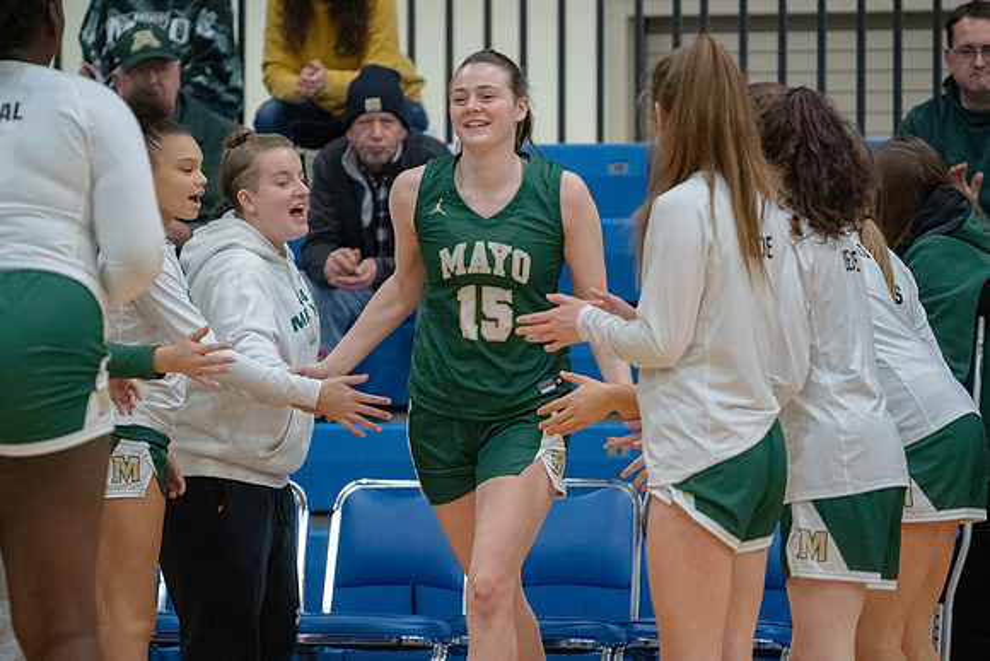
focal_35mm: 263
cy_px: 287
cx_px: 444
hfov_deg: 7.8
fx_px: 7230
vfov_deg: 5.2
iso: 10000
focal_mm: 200
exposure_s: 1/800
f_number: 4
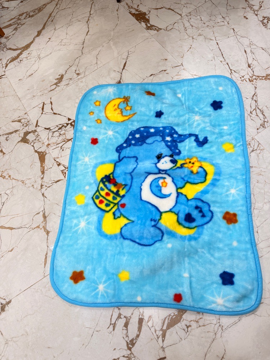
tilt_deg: -68.4
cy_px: 180
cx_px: 135
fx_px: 250
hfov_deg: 56.8
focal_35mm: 24
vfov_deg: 71.6
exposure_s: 1/50
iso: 125
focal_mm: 6.76
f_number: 1.78
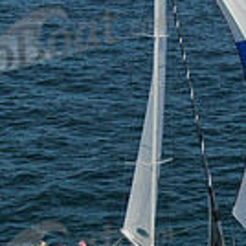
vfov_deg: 9.6
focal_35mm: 183
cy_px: 128
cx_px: 283
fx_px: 1471
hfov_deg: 9.4
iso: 100
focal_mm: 8.6
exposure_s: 1/1600
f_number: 3.8
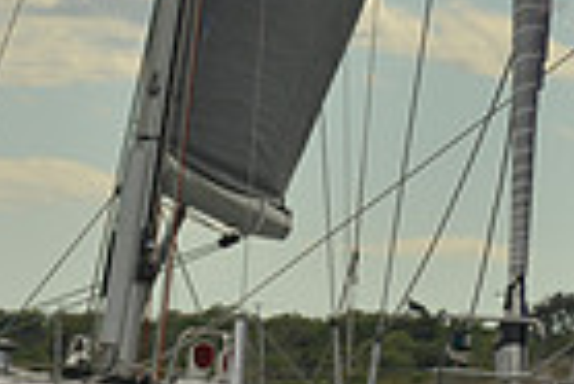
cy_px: 180
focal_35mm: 564
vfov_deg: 2.4
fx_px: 9002
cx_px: 318
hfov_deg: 3.7
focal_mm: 135
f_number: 8
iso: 400
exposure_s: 1/1000
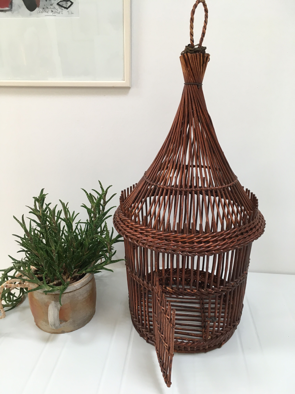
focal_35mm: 29
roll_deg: +0.8
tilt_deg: -19.7
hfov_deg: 48.2
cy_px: 197
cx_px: 148
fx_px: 330
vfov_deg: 61.7
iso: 32
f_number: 2.2
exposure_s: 1/33
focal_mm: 4.15
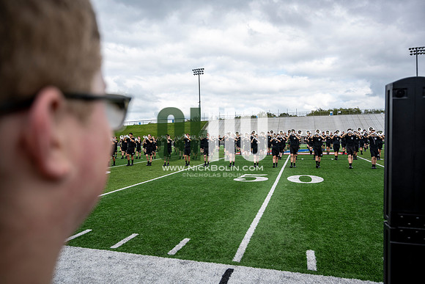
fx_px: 283
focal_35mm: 24
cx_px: 212
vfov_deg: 53.2
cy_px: 142
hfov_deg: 73.7
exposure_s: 1/800
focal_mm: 24
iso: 250
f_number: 4
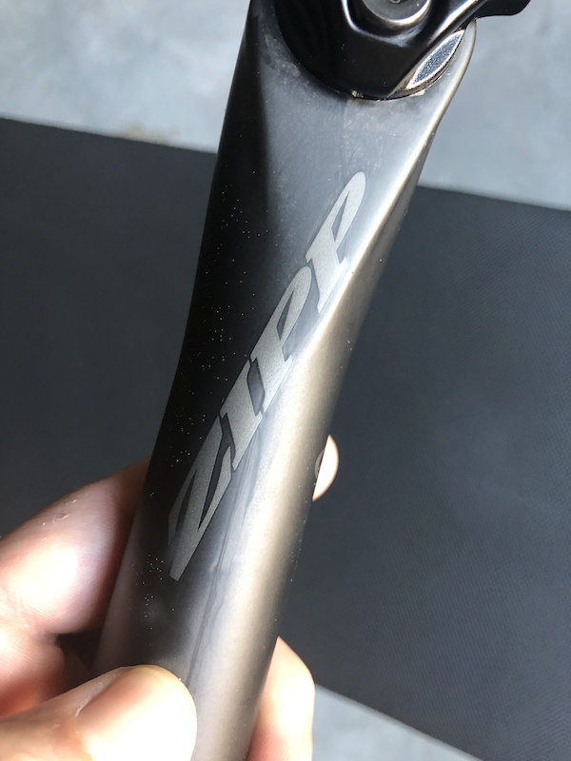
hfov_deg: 49.7
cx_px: 286
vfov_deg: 63.4
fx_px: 616
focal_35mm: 28
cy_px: 380
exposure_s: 1/13
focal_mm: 4
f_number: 1.8
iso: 100
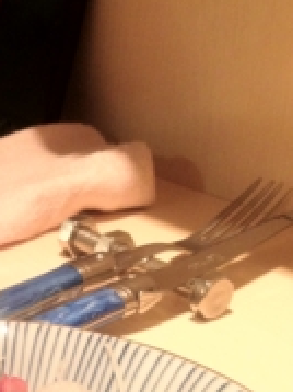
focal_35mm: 88
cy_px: 392
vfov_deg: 21.5
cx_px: -70
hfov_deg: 16.0
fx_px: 994
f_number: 2.4
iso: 160
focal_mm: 4.28
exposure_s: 1/20
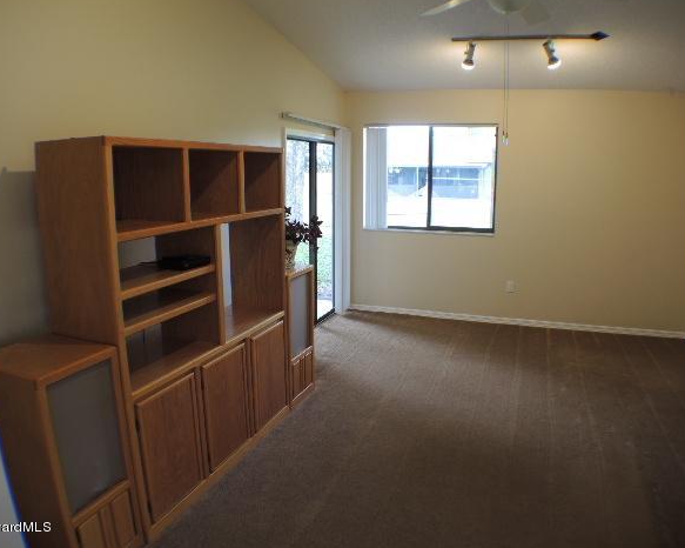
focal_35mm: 30
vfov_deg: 48.5
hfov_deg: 58.8
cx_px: 341
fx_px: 608
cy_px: 268
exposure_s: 1/30
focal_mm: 6
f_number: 2
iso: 100
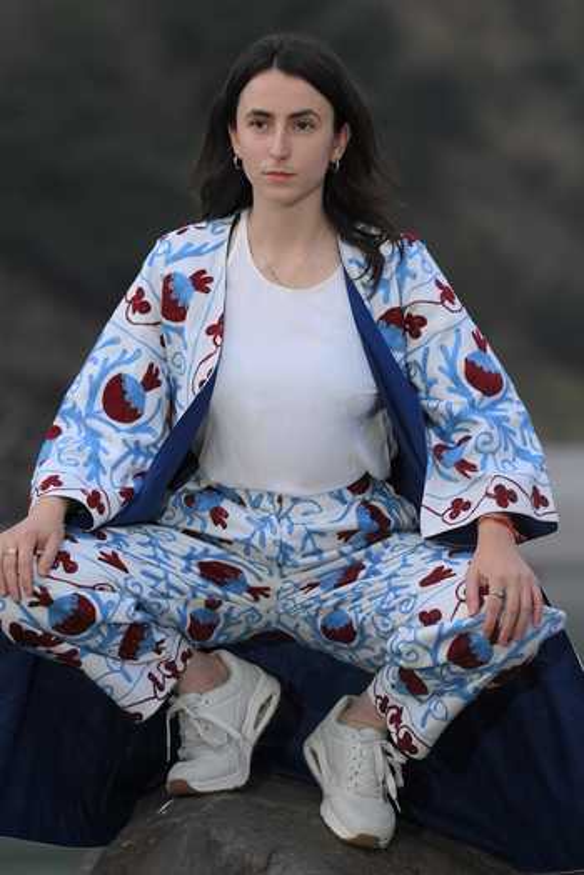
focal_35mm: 85
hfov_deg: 16.1
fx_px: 2068
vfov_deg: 23.9
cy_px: 438
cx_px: 292
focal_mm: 85
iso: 640
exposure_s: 1/250
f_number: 2
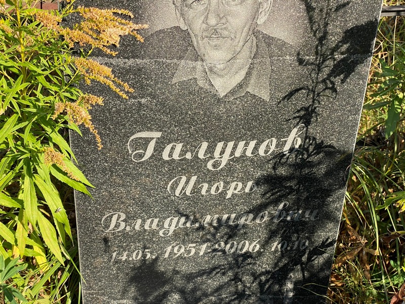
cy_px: 152
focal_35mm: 52
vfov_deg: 28.0
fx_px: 608
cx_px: 202
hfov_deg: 36.8
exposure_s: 1/639
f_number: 2
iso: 20
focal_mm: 6
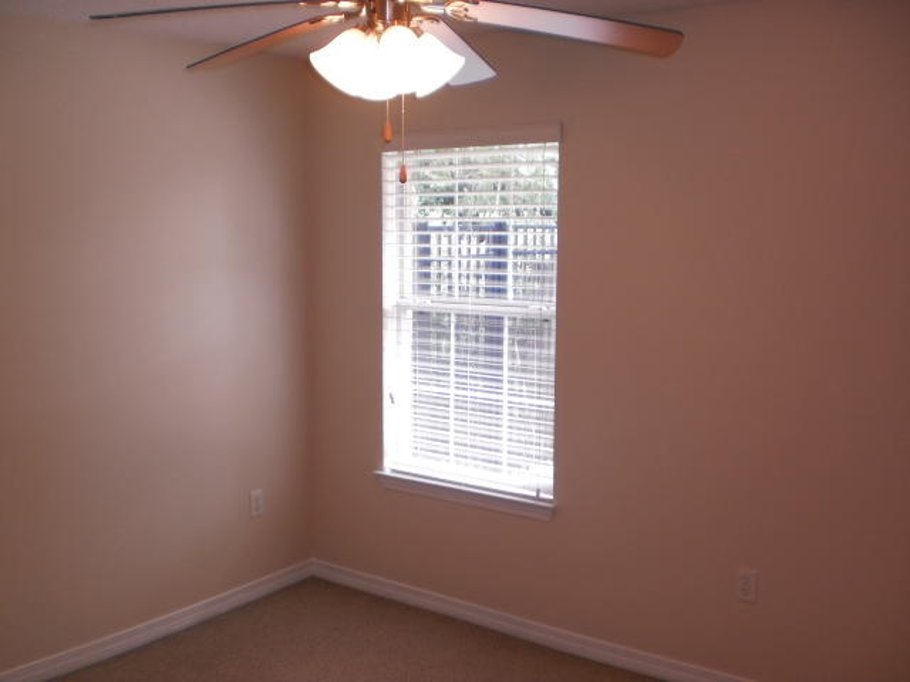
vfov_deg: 39.7
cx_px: 455
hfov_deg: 51.4
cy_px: 341
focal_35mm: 36
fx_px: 946
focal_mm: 6.3
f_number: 3.1
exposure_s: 1/30
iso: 100
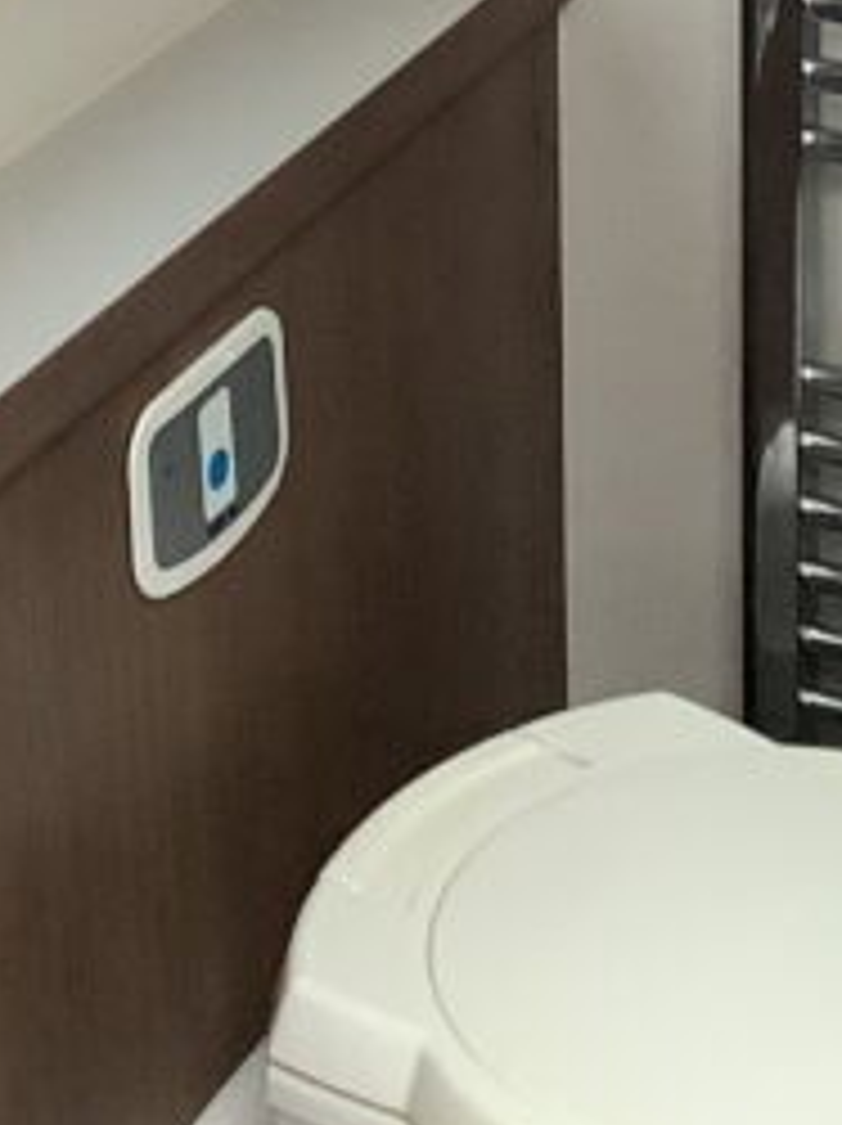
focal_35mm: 127
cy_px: -194
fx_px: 4126
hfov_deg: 11.6
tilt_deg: -19.6
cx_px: 603
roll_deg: +0.0
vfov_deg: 15.0
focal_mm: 3.3
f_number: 2.4
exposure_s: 1/40
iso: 400
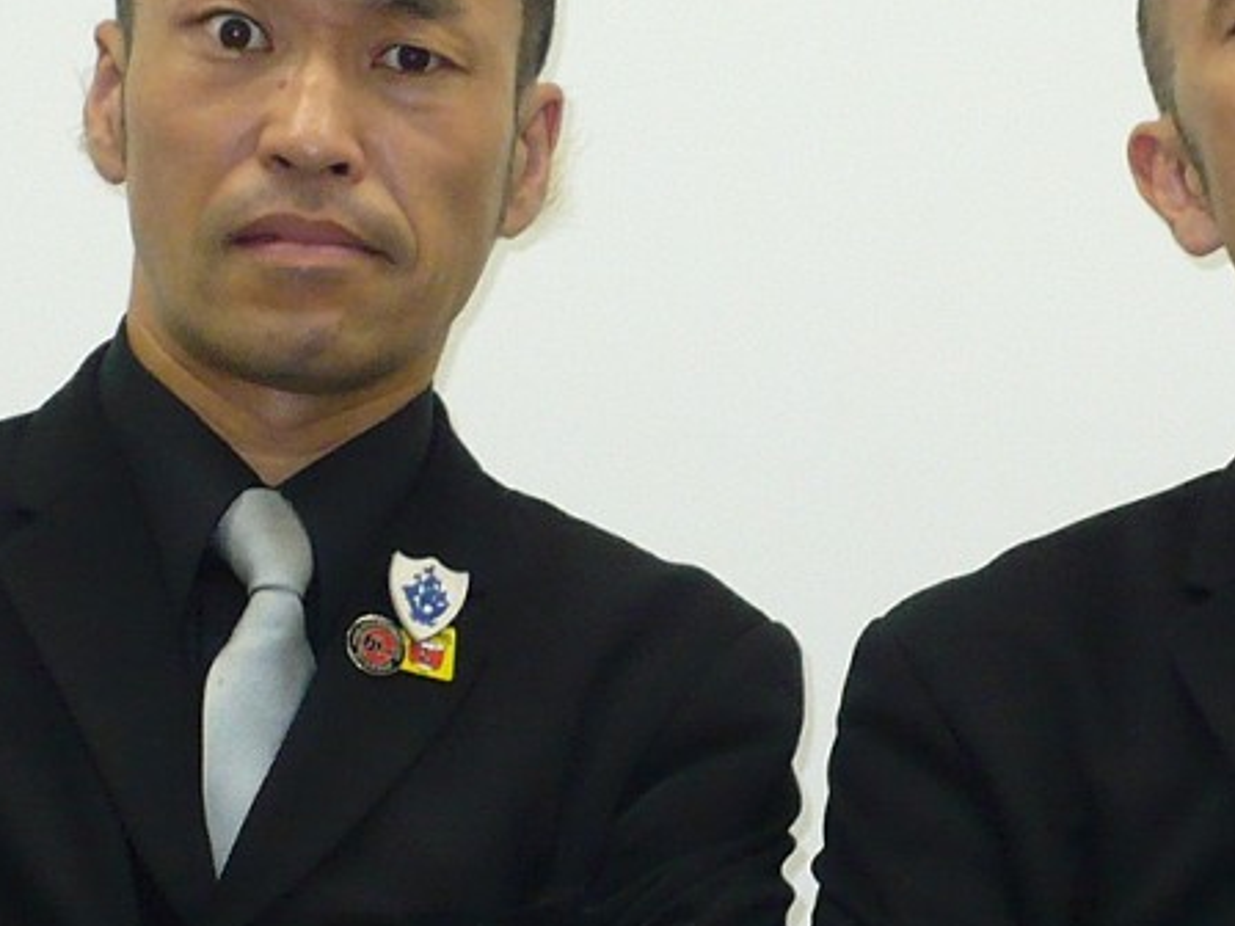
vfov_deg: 6.5
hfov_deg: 8.6
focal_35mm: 230
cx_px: 860
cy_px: 656
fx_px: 8206
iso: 160
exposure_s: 1/30
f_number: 3.2
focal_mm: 11.4
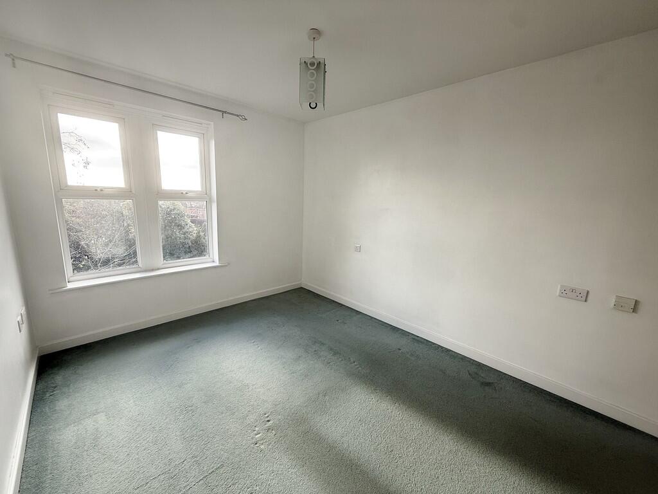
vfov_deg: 85.7
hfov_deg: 102.1
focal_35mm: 14
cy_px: 247
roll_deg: -2.5
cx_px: 329
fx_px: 266
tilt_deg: -11.8
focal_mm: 2.22
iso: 50
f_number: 2.2
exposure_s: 1/99
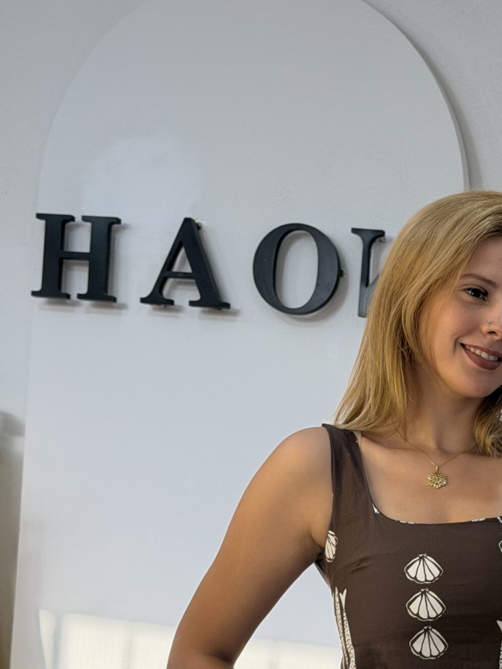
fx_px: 1798
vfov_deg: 20.8
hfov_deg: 15.7
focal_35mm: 93
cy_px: 535
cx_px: 465
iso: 80
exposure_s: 1/311
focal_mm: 6.76
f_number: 1.78
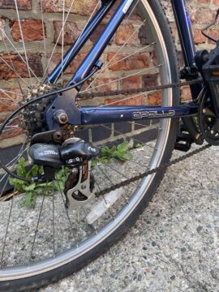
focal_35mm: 26
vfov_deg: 67.3
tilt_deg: -22.0
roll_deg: +2.7
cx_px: 110
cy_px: 146
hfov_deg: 53.1
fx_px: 219
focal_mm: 4.2
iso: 80
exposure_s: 1/121
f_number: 1.6
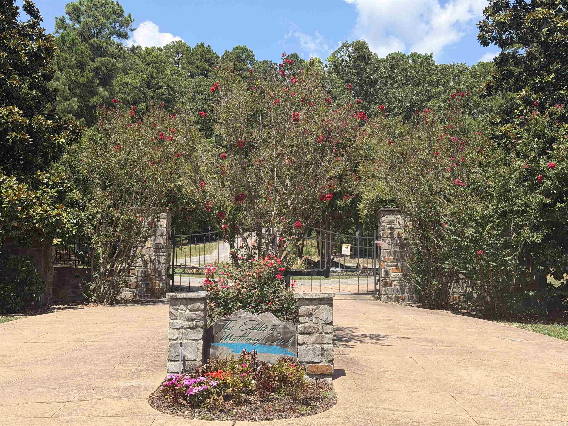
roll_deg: -1.1
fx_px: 788
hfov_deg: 39.7
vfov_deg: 30.3
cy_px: 213
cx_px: 284
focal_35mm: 48
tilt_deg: +6.7
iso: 64
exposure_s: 1/2976
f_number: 1.78
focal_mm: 6.76
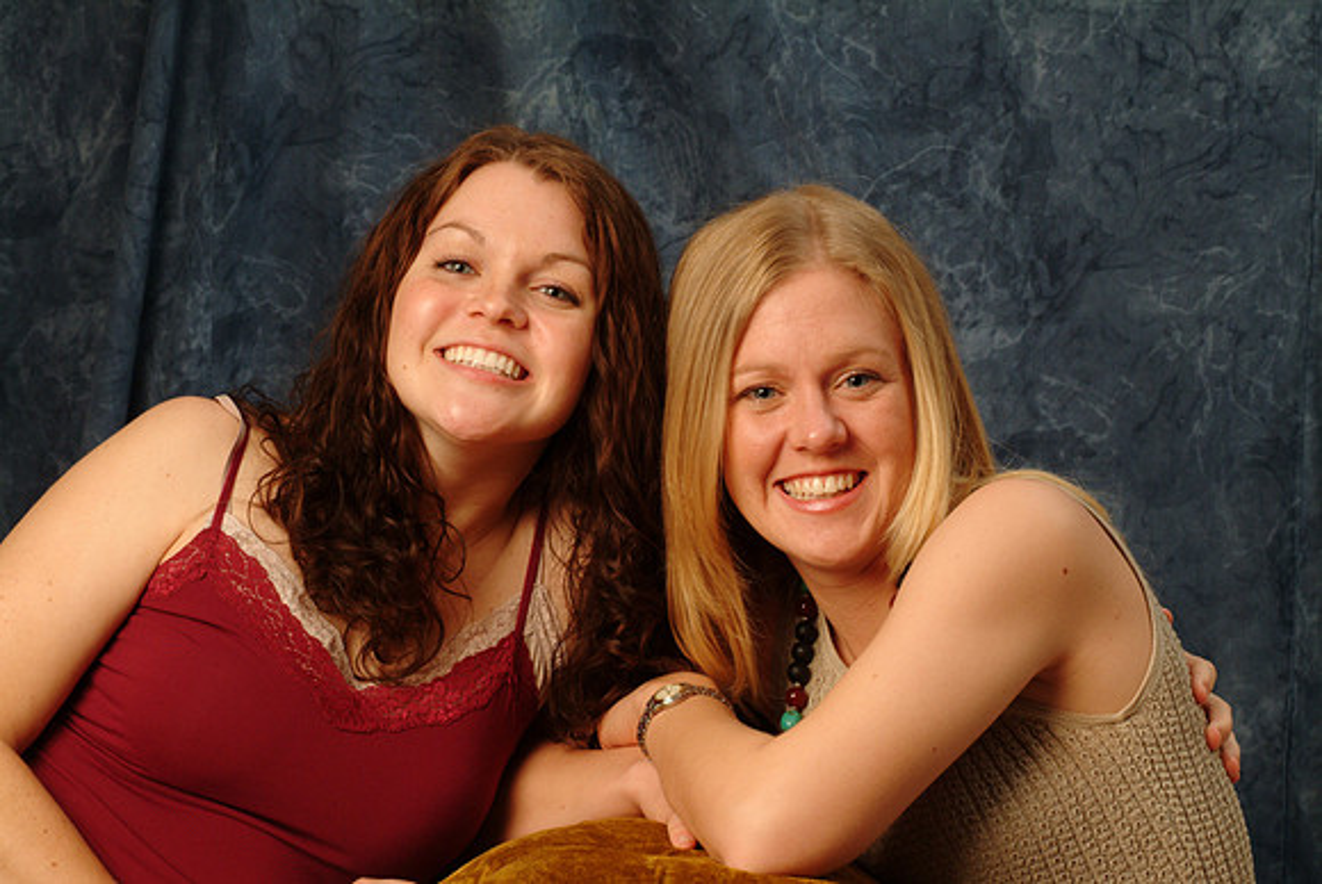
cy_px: 442
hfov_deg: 15.9
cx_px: 661
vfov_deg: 10.7
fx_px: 4742
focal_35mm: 129
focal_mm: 86
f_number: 13
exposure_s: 1/125
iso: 400
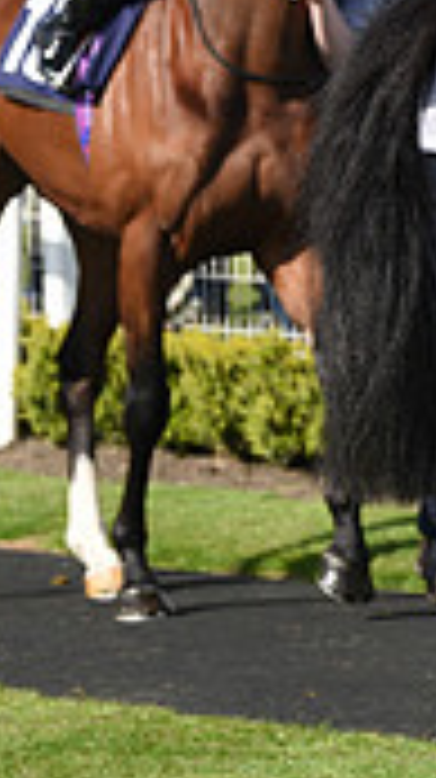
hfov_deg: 2.8
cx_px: 1209
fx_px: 8695
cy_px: 52
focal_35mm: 422
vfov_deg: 5.1
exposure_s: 1/2000
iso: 400
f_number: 5.6
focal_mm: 120
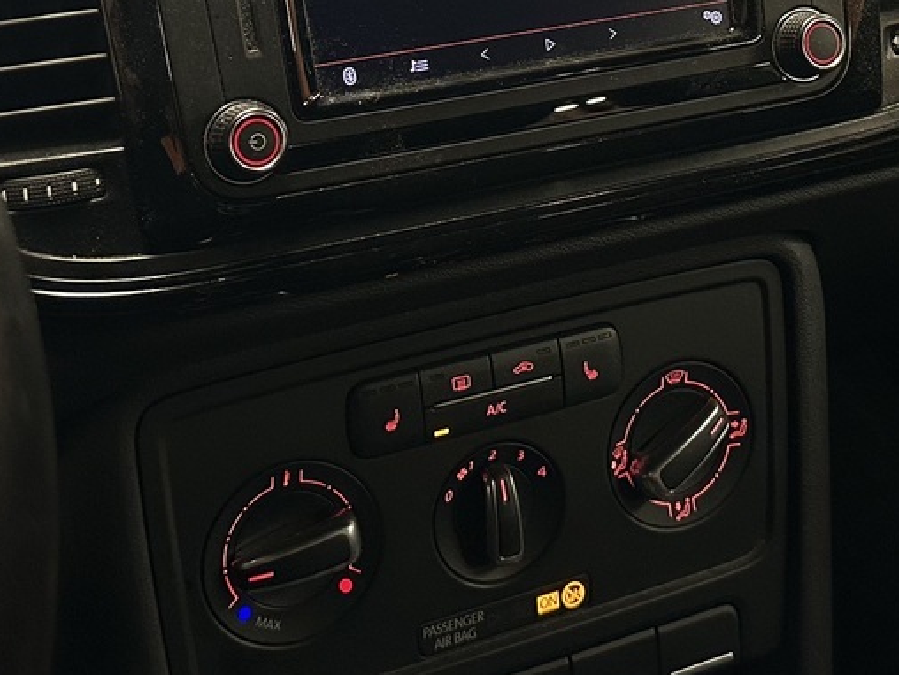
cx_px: 497
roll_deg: -2.8
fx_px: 1766
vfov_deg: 20.8
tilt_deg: -22.9
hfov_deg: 28.5
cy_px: -25
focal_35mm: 68
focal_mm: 6.86
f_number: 1.78
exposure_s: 1/56
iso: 200
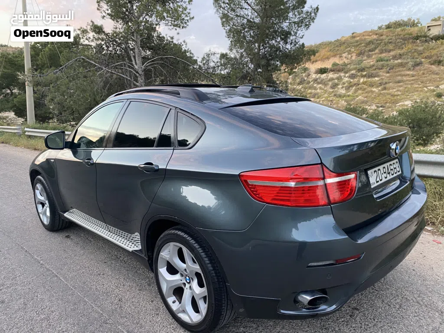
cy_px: 166
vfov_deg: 53.1
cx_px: 222
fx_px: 333
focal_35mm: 26
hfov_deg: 67.3
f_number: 1.8
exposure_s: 1/60
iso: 250
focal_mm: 4.25
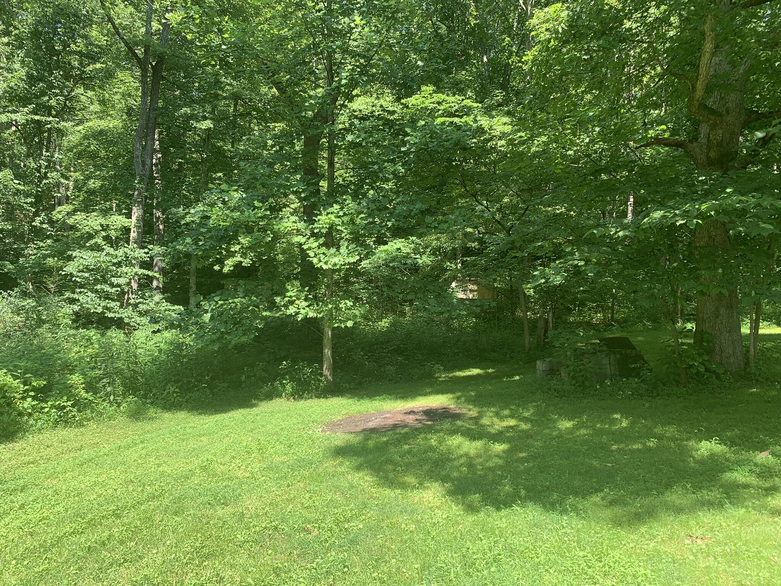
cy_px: 293
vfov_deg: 53.1
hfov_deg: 67.3
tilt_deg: +4.6
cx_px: 390
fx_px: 587
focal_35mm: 26
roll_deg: -1.9
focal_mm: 4.25
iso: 25
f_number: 1.8
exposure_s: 1/302
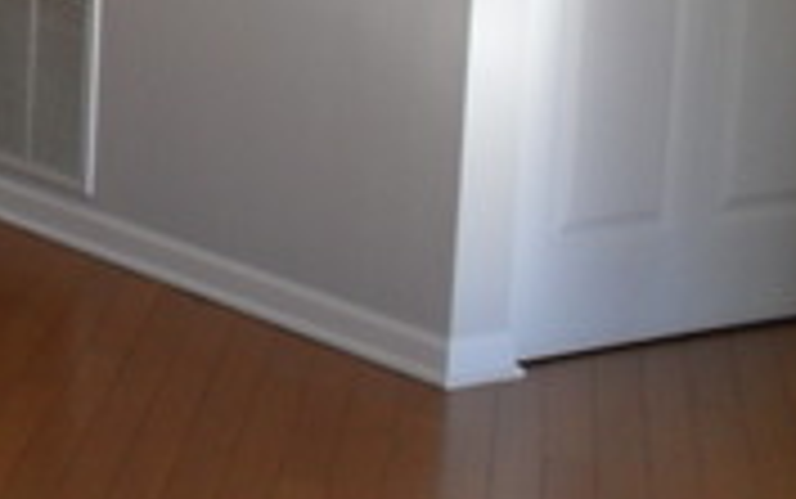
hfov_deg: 14.0
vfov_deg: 9.6
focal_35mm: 134
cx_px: -585
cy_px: -148
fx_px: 2910
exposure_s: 1/180
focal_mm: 6.3
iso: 100
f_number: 3.2
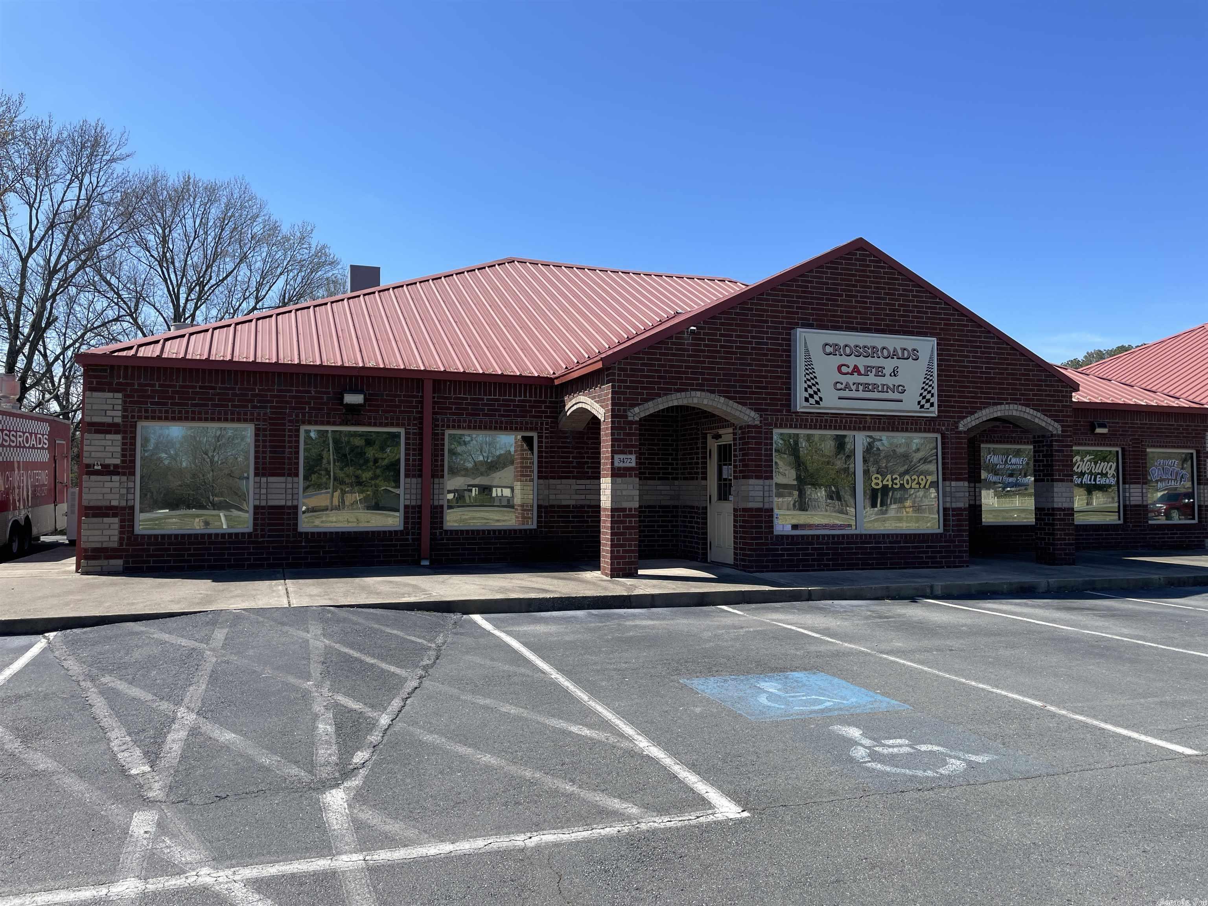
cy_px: 453
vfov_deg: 53.1
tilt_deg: +2.3
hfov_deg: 67.3
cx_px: 604
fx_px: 907
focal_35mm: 26
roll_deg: +0.2
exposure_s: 1/2747
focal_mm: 4.2
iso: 32
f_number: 1.6
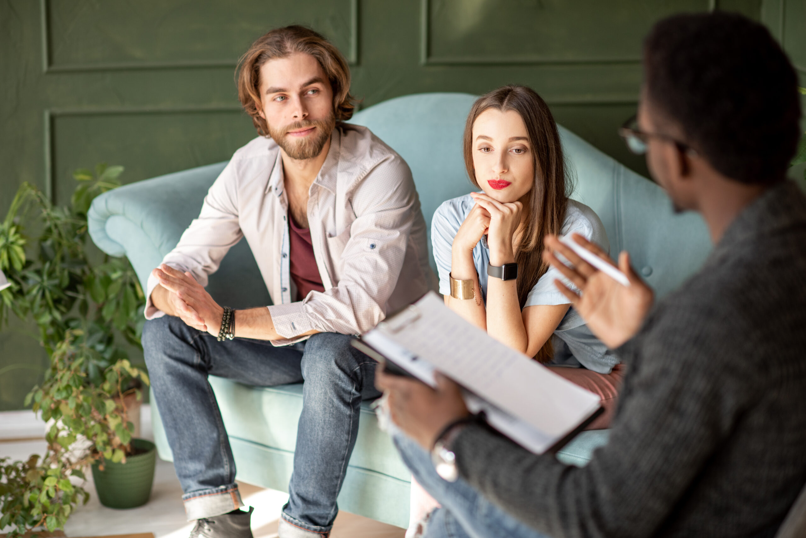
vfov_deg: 16.1
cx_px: 403
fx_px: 1904
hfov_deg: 23.9
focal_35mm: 85
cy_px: 269
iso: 320
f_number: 2.2
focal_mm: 85
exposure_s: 1/200
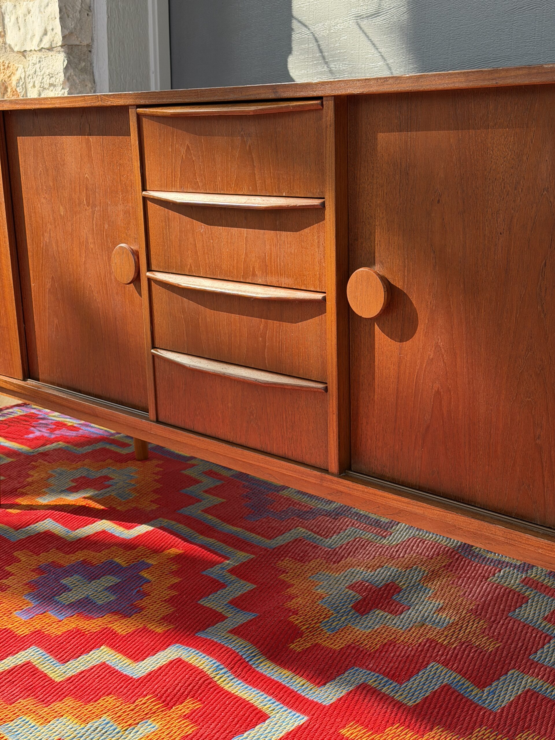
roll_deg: -0.1
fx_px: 1026
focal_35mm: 48
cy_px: 370
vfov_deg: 39.7
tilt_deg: -10.6
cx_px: 278
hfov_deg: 30.3
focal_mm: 6.76
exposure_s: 1/794
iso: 80
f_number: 1.78
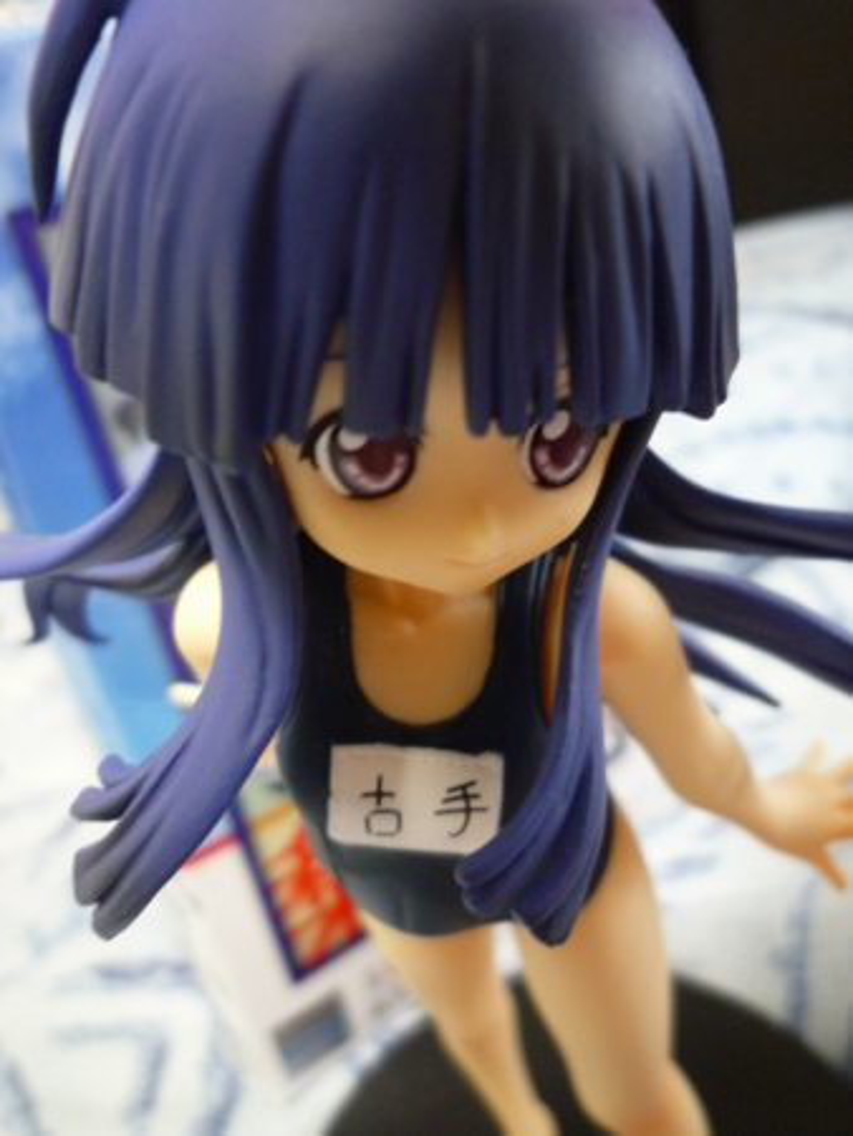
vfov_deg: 69.4
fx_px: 821
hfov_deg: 54.9
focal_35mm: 25
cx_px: 426
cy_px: 568
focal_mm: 4.4
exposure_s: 1/15
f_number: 2.8
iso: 400
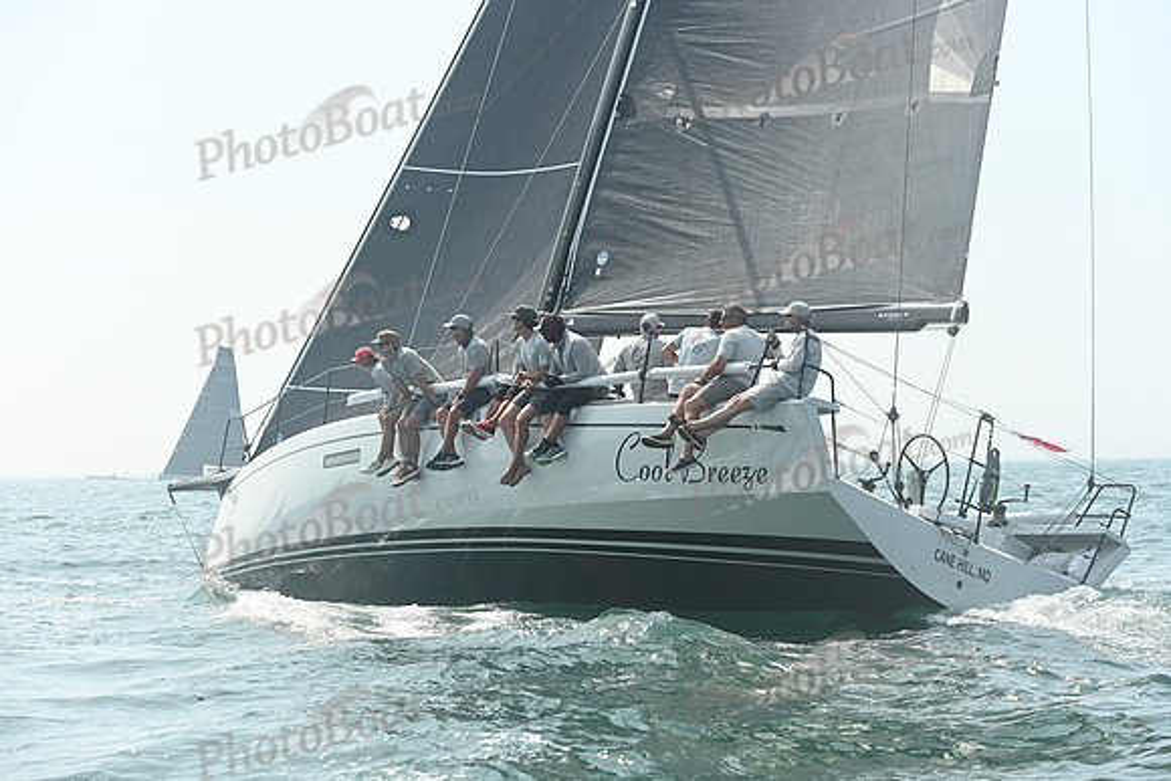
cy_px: 390
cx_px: 586
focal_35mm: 70
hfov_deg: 28.8
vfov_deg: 19.5
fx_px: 2277
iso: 320
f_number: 5
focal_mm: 70
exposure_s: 1/1250
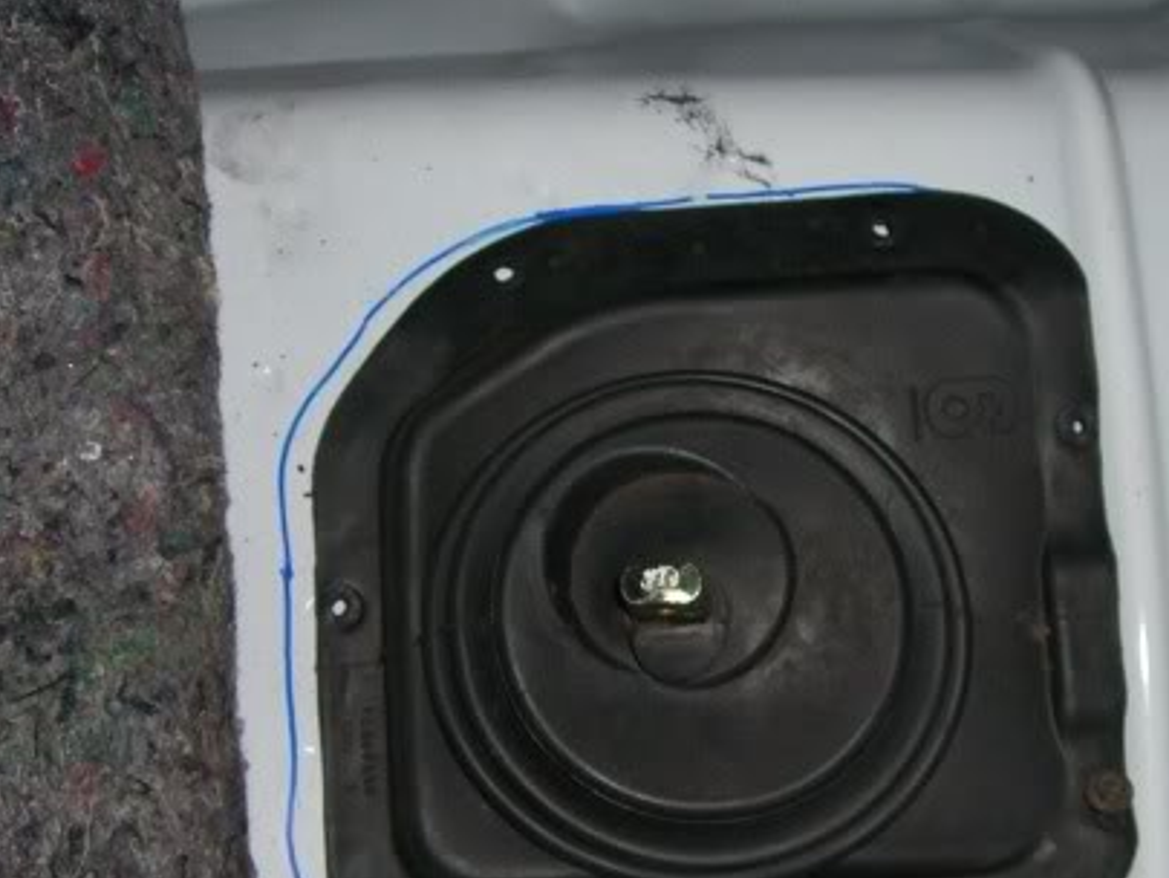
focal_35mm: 60
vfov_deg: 24.2
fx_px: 2027
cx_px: 756
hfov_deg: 32.0
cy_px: 624
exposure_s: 1/60
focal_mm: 6.2
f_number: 2.7
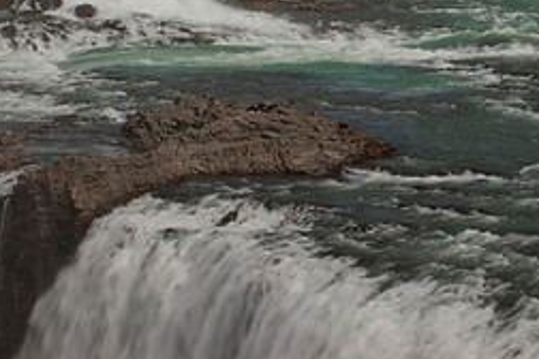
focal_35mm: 242
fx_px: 3623
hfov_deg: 8.5
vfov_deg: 5.7
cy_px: -45
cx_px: 302
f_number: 25
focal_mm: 70
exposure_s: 1/15
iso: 100
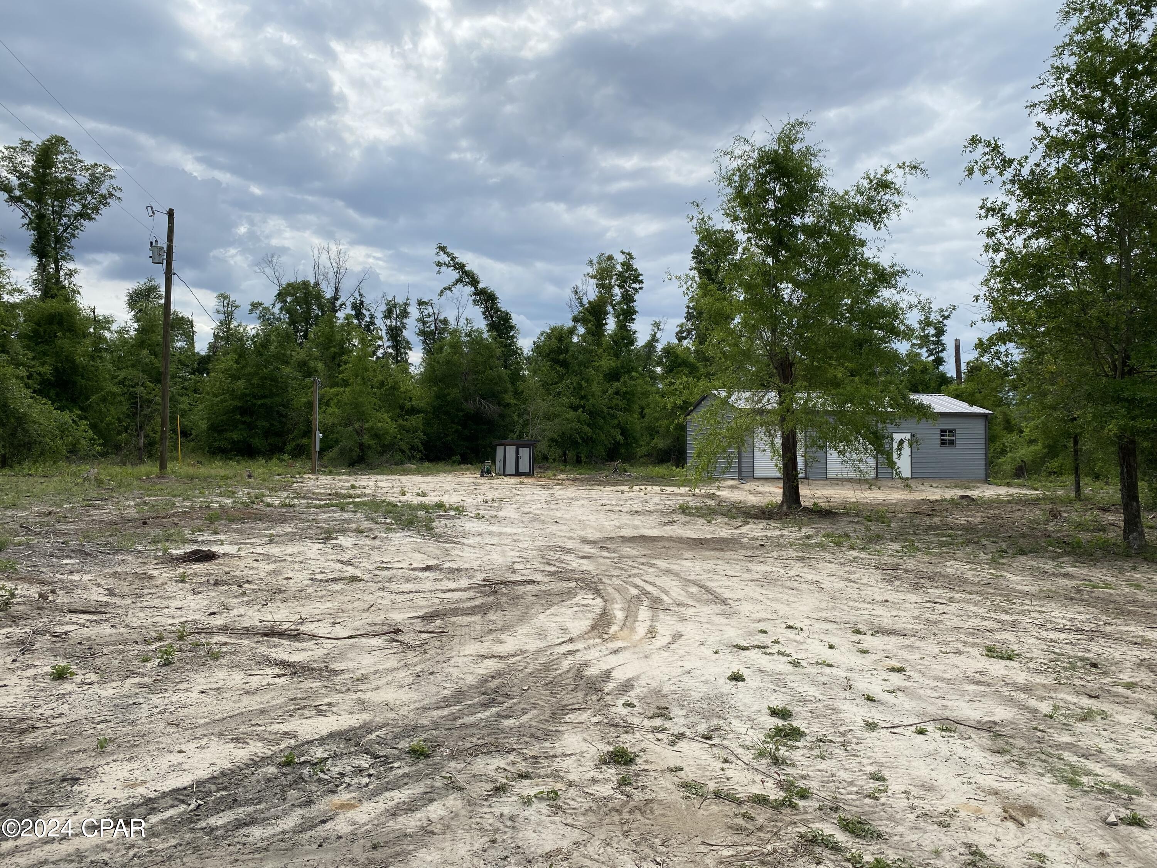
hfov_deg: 67.3
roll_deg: -0.1
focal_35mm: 26
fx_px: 869
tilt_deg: +1.5
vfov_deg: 53.1
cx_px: 578
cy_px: 434
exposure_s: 1/4274
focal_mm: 4.25
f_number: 1.8
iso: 32
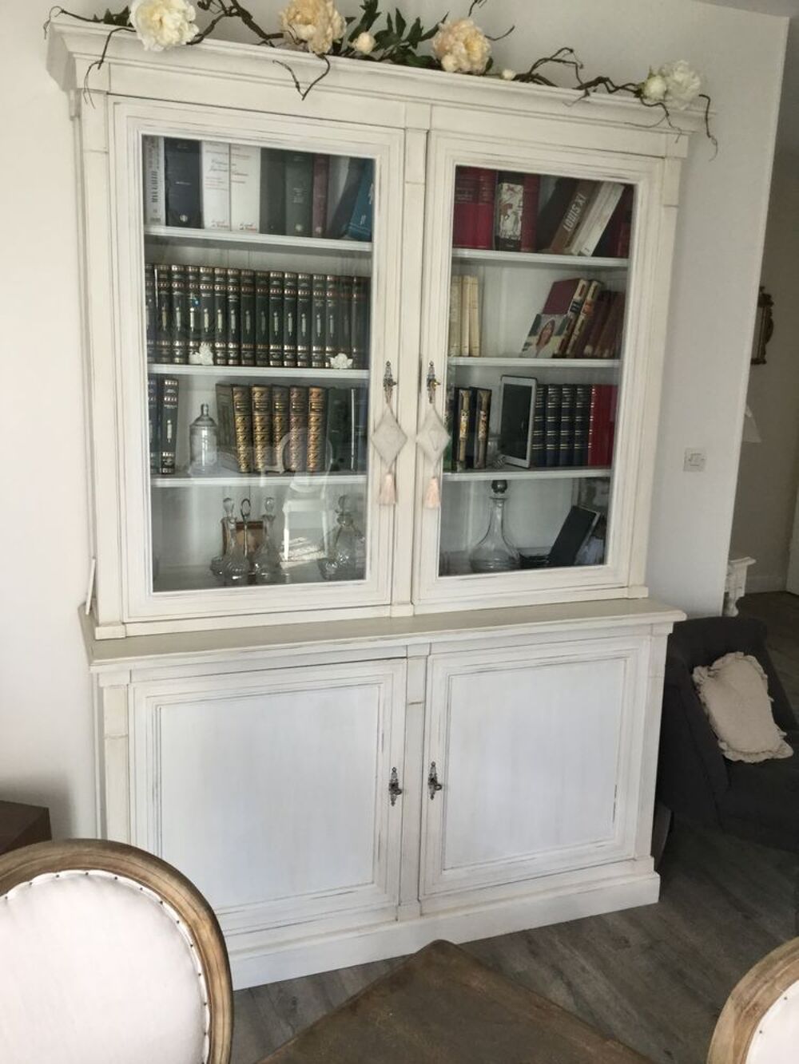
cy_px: 532
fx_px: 954
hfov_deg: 45.4
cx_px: 400
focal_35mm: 31
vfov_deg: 58.3
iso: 40
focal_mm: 3.3
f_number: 2.4
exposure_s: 1/33
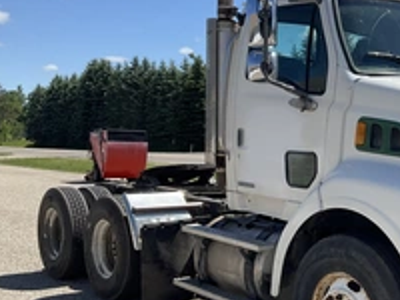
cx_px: 346
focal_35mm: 58
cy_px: 174
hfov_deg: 31.9
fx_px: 670
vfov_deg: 25.2
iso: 25
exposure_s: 1/1534
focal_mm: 3
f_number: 1.8
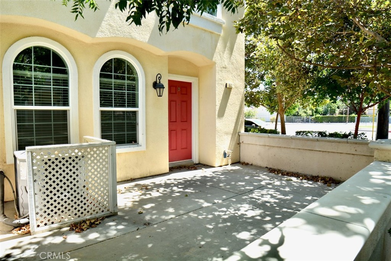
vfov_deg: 59.5
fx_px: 228
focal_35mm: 21
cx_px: 196
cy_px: 130
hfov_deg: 81.2
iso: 200
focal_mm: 14
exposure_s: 1/200
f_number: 7.1
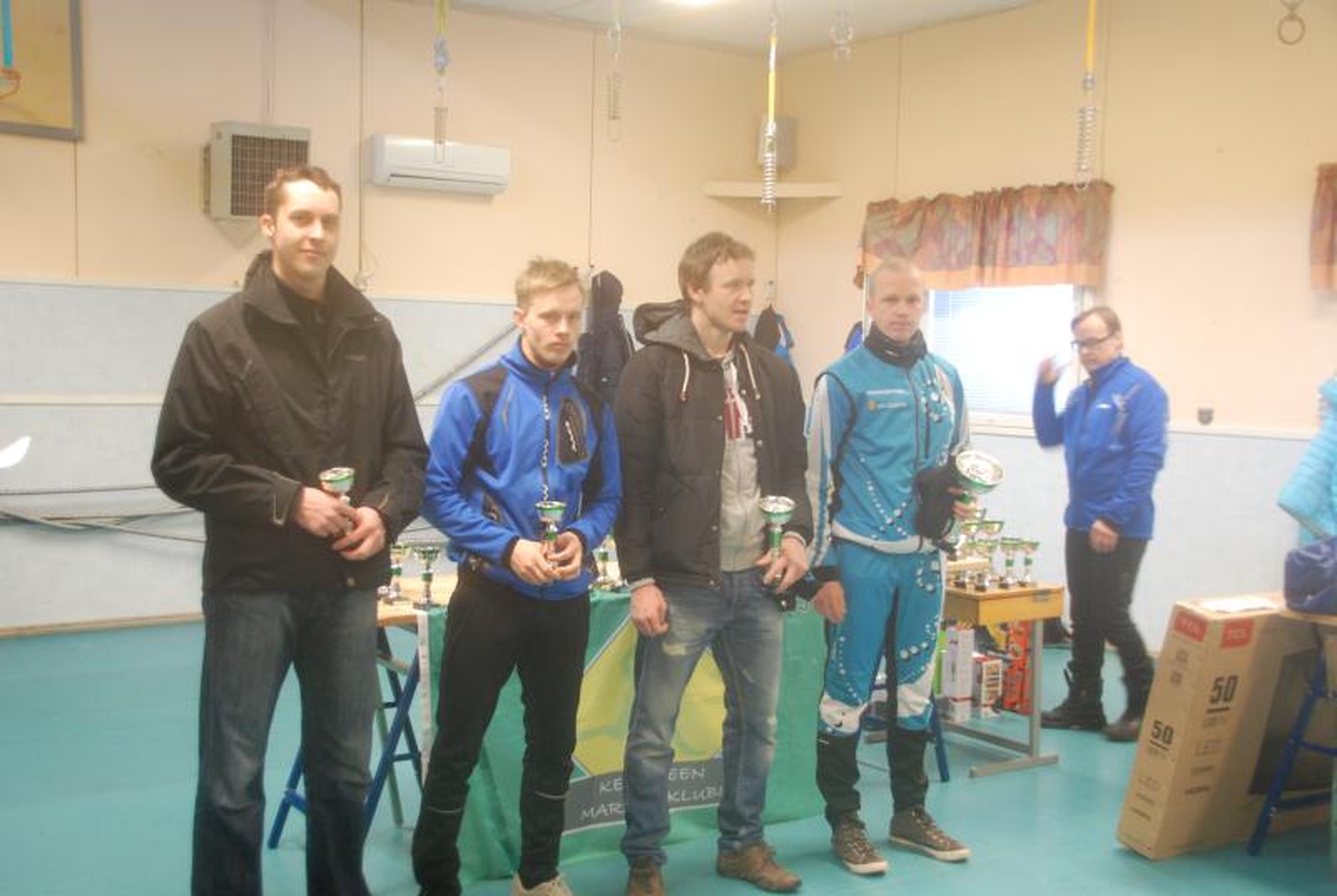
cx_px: 668
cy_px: 448
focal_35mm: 44
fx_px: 1618
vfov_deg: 30.9
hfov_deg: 44.9
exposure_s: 1/20
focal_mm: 29
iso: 800
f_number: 4.2
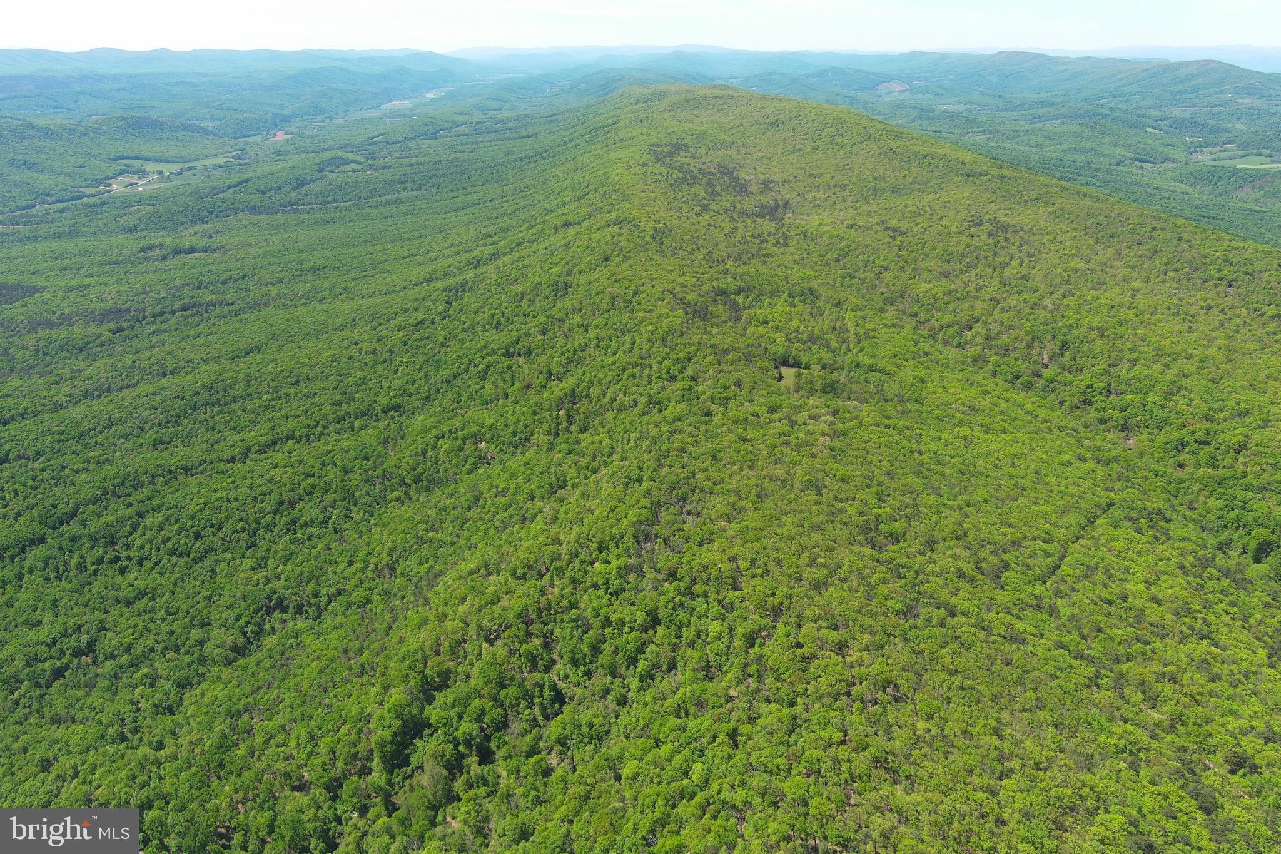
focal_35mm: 29
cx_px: 640
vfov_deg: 45.0
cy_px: 427
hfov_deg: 63.7
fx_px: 1032
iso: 100
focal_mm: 10.57
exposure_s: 1/743
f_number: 2.8
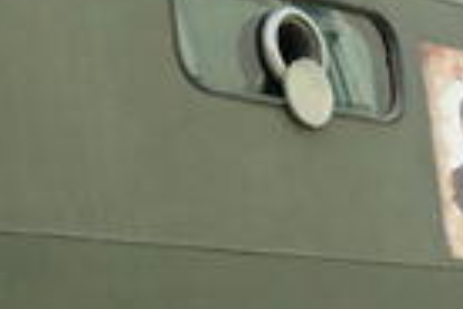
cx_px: 507
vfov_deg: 9.2
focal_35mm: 147
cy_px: 359
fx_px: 1890
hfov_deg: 13.7
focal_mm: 18
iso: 1600
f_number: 5.6
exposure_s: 1/1900
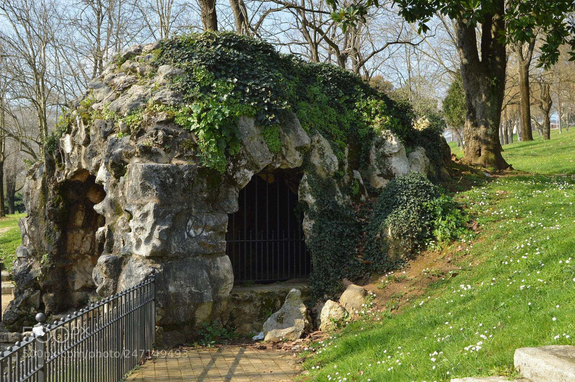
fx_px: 766
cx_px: 288
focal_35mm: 48
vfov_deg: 28.0
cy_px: 191
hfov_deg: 41.1
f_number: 11
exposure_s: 1/60
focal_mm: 32
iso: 100
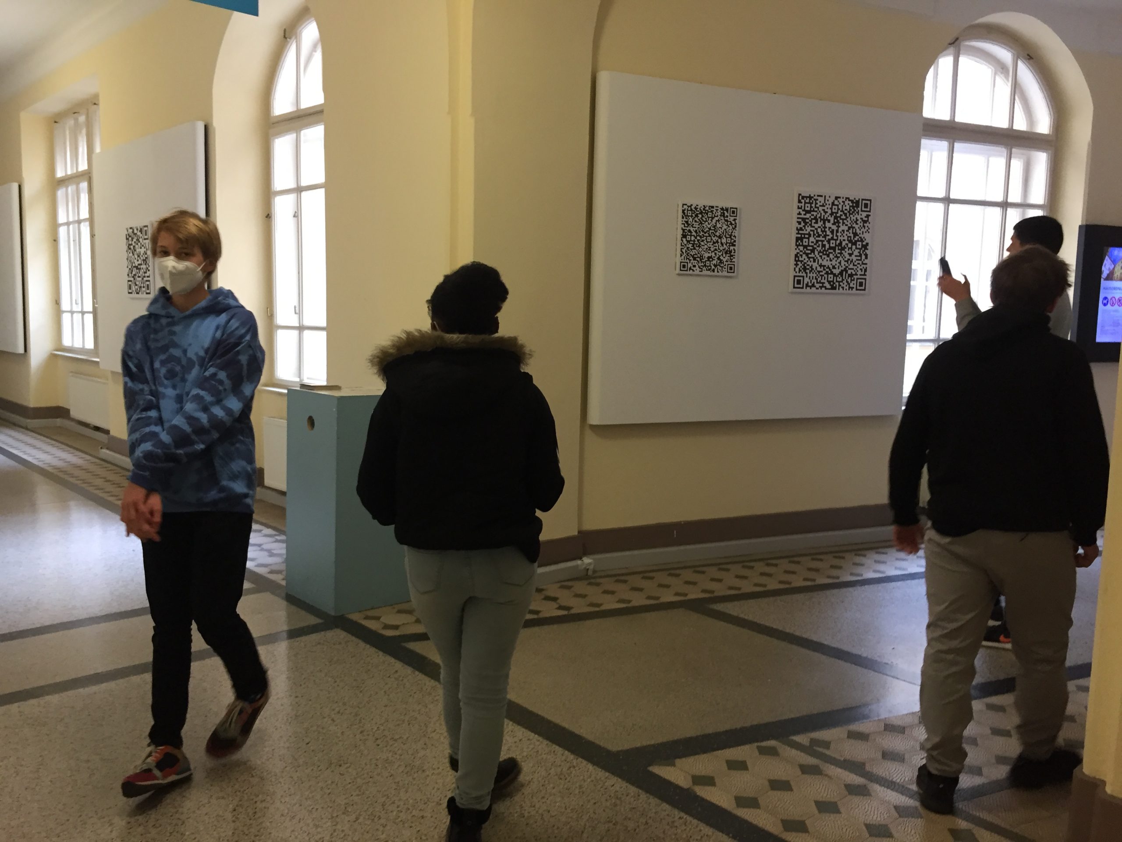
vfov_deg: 48.2
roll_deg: -1.9
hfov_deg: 61.7
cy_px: 421
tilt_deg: -5.5
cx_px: 561
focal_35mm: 29
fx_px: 940
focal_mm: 4.15
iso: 160
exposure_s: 1/33
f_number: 2.2
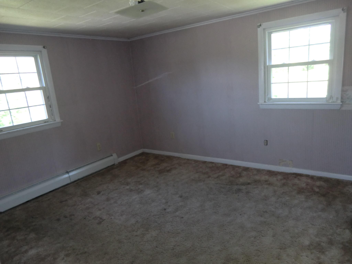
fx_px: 244
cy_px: 132
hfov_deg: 71.6
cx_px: 176
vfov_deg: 56.8
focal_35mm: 24
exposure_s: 1/60
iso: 400
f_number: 3.2
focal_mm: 4.3
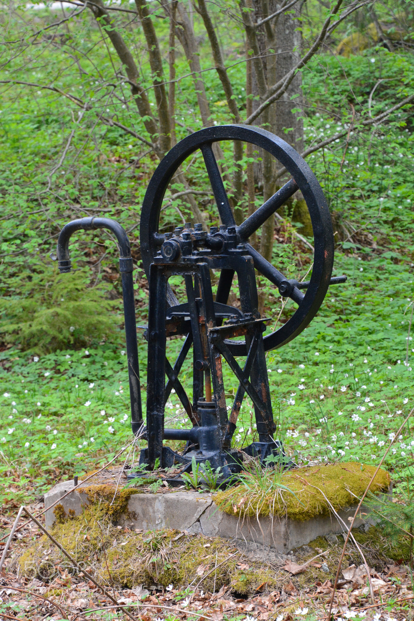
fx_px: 2587
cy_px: 310
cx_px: 207
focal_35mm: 150
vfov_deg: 13.7
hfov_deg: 9.2
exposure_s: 1/250
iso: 1000
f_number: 8
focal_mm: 100
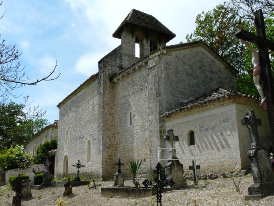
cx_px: 137
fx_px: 277
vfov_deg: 40.7
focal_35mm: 35
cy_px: 103
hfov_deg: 52.6
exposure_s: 1/400
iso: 100
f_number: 7.1
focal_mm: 5.7
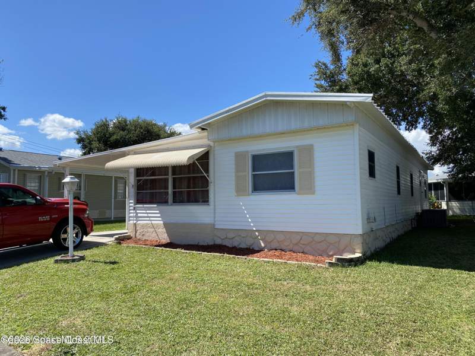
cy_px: 178
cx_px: 238
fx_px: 357
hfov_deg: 67.3
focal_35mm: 26
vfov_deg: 53.1
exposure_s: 1/2222
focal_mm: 4.25
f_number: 1.8
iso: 32
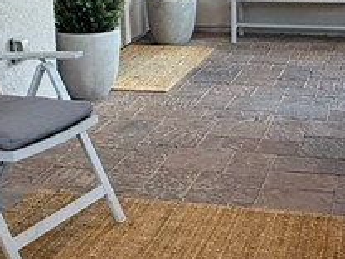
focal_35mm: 69
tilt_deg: -7.1
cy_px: 7
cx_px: 159
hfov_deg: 28.2
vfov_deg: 20.7
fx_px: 688
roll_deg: +1.7
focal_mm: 2.22
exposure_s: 1/120
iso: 200
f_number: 2.2
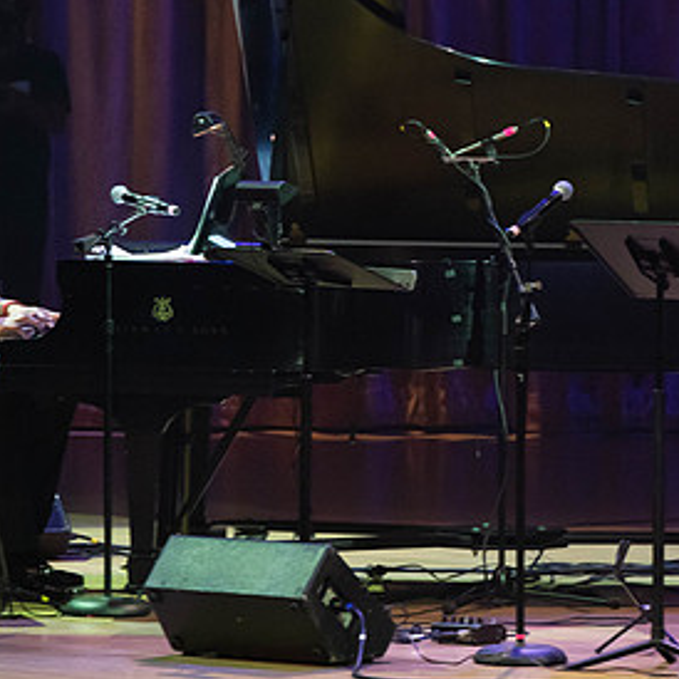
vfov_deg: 4.7
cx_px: 402
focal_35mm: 373
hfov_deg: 4.7
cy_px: 250
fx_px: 8278
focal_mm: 187
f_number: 5.6
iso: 3200
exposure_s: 1/320
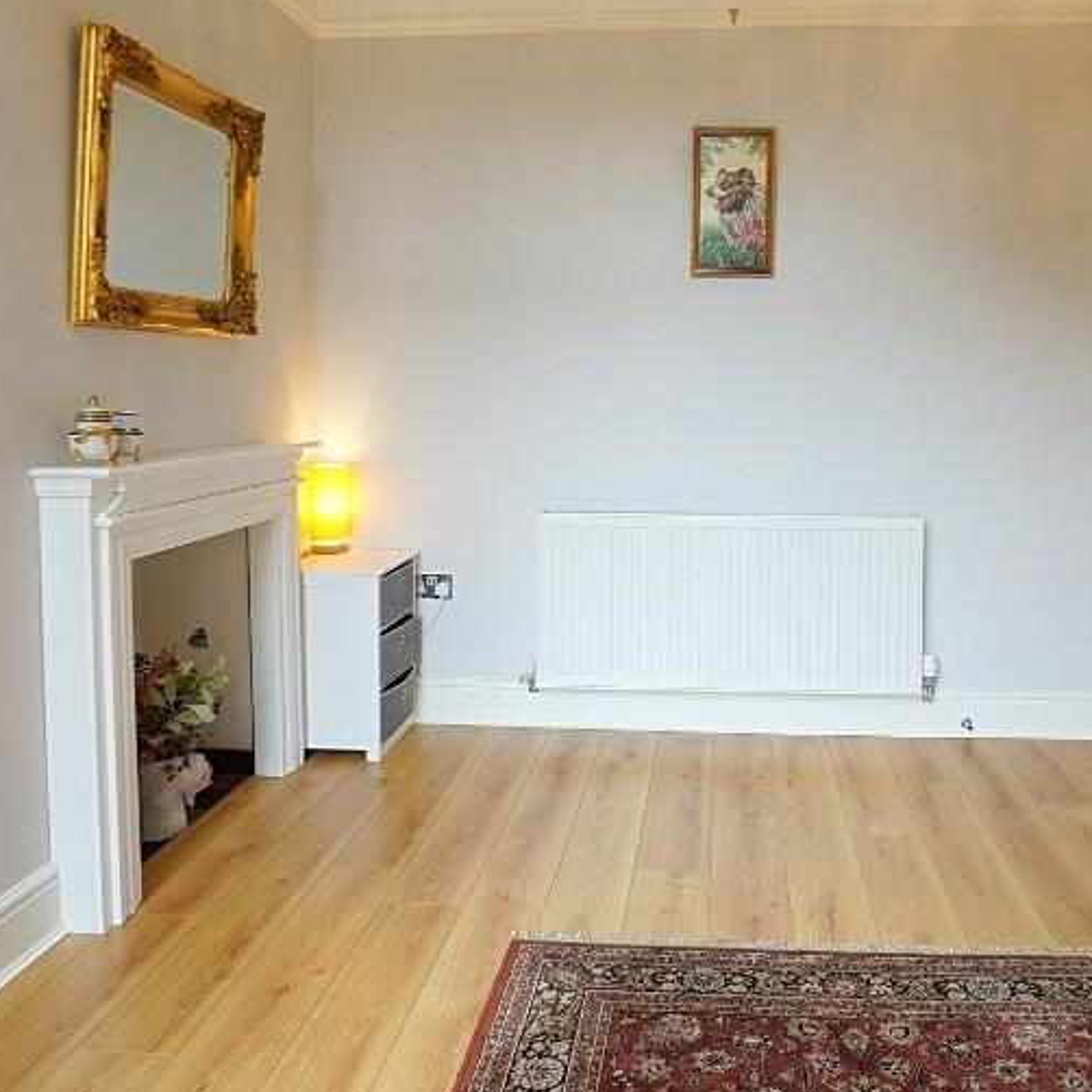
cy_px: 421
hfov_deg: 60.1
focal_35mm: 26
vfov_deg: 60.3
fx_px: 928
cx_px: 683
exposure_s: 1/10
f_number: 10
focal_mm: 10
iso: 640
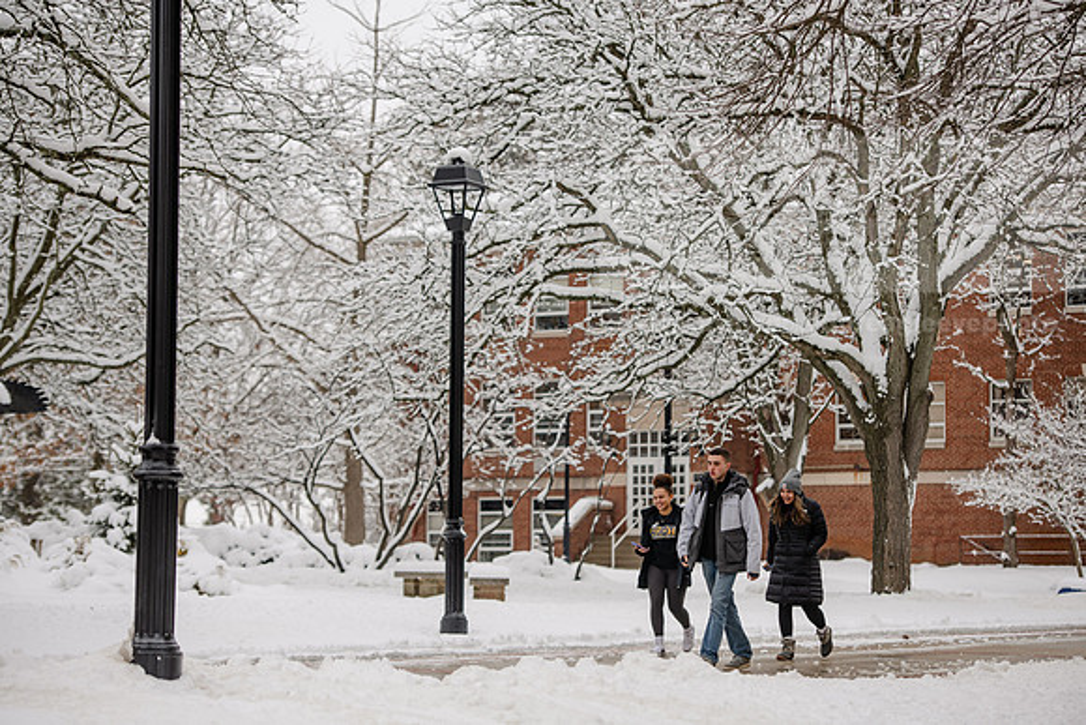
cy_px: 362
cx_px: 543
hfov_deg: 20.0
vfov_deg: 13.4
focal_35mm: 102
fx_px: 3078
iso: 100
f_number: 3.5
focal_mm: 102
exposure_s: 1/400
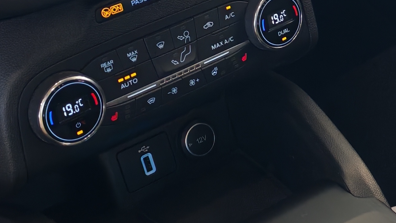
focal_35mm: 105
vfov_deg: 11.4
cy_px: -32
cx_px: 419
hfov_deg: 19.6
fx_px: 1103
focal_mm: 6.12
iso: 800
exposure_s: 1/50
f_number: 1.9
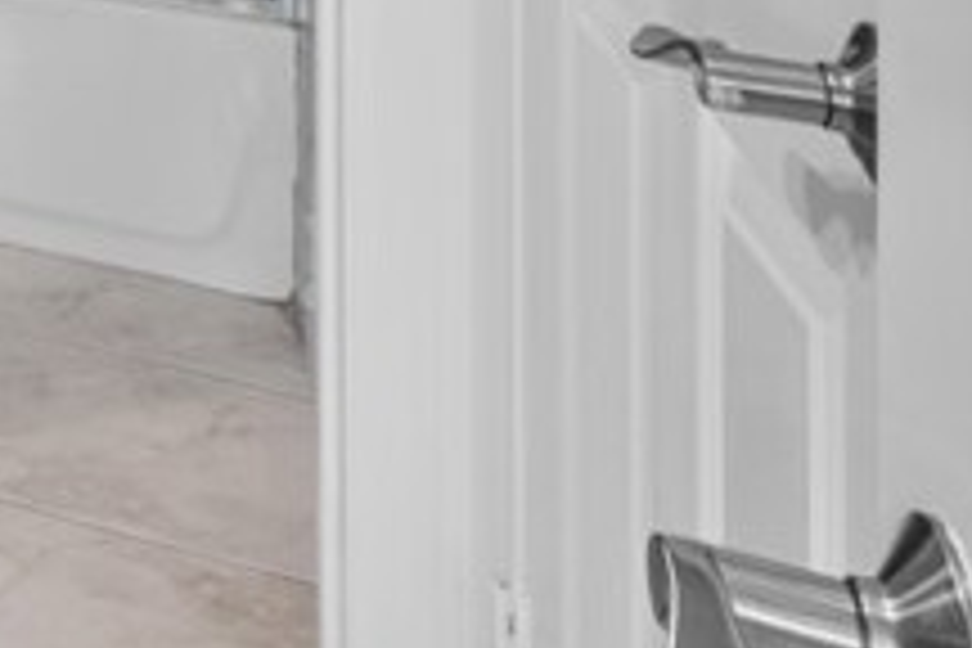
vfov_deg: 15.0
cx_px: -1264
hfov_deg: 16.0
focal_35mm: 71
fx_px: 1917
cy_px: -713
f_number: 9
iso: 125
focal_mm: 15
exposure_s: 1.3
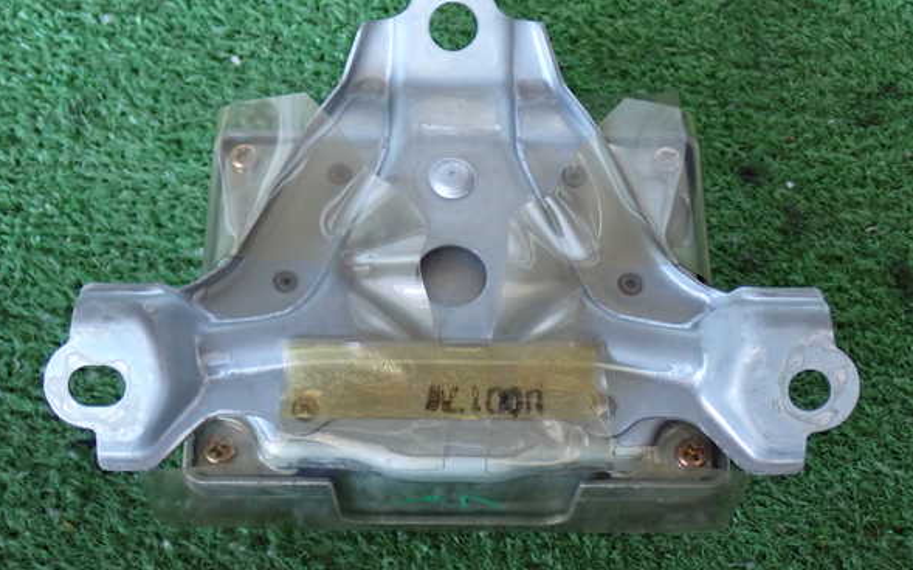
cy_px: 262
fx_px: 1344
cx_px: 450
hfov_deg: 37.5
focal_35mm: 54
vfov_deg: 24.0
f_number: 3.2
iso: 800
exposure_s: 1/50
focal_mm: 9.01
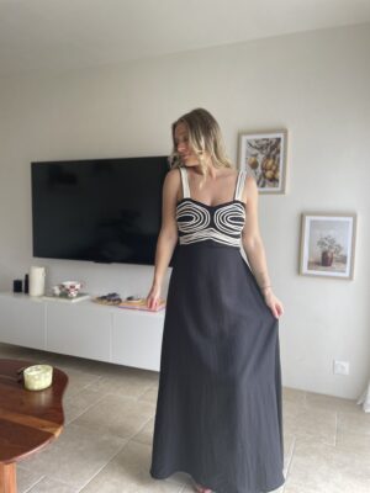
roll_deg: -0.5
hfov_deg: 53.1
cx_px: 185
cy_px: 246
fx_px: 371
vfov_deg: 67.3
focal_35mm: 26
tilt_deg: -3.7
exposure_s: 1/183
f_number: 1.6
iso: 40
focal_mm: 4.2
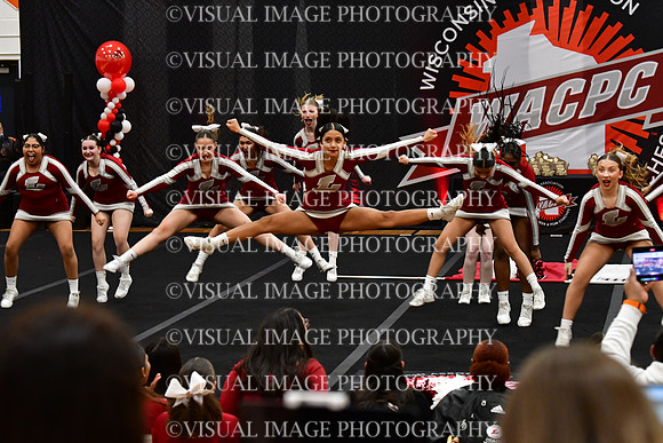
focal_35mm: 112
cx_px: 332
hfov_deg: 18.3
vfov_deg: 12.2
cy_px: 222
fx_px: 2063
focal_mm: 75
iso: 4000
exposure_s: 1/500
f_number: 4
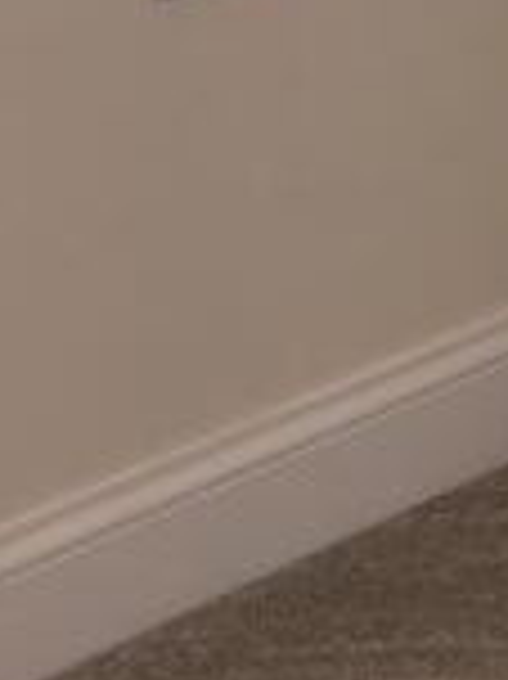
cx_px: 1358
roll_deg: -3.0
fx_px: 3449
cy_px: -486
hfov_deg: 7.6
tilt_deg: -20.6
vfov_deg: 10.6
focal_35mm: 176
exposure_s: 1/121
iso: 64
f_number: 1.6
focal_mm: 5.96
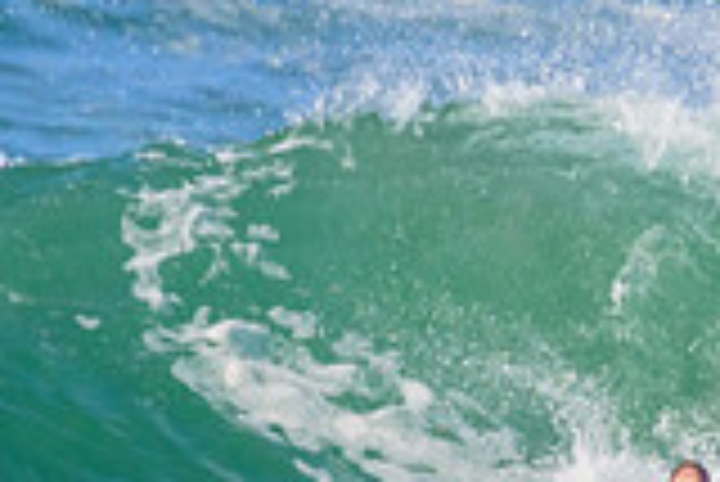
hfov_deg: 0.7
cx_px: 396
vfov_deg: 0.5
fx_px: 58131
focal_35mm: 2904
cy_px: 525
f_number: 11
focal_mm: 800
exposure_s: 1/2000
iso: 1800
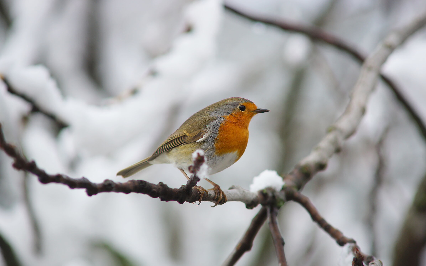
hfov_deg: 9.8
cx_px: 214
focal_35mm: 215
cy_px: 140
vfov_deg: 6.1
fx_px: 2496
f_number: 5.6
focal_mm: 210
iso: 400
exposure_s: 1/640
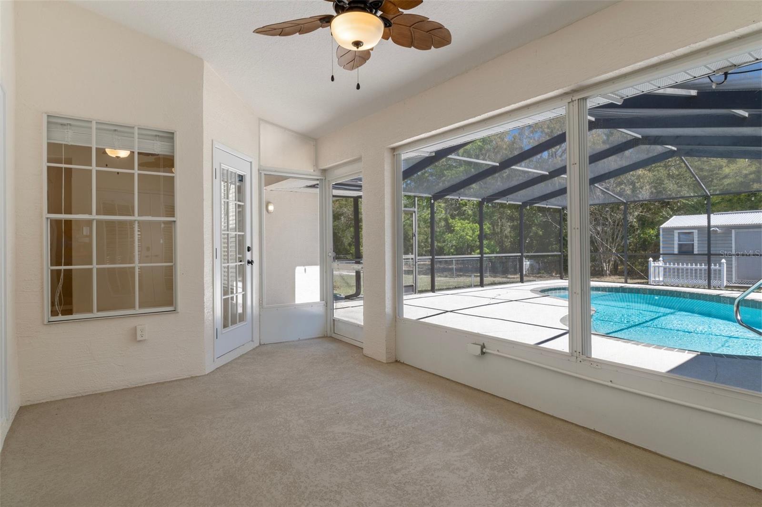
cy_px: 254
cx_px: 381
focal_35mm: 20
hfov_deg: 85.4
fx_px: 413
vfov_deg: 63.2
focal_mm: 13
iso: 320
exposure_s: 1/90
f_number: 8
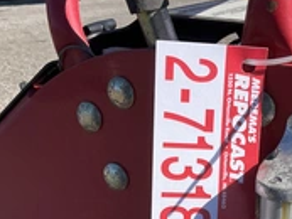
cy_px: 227
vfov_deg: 21.1
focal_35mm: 67
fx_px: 566
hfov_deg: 28.7
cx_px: 201
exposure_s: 1/1412
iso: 25
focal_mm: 3
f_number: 1.8
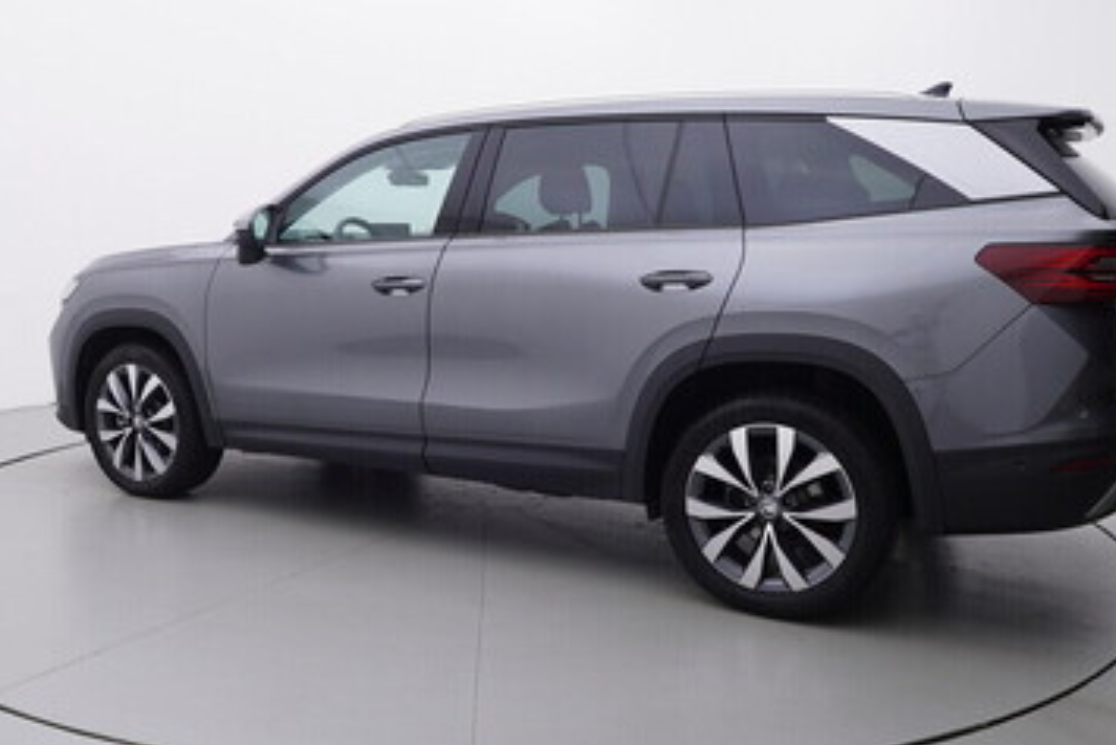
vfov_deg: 38.1
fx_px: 1078
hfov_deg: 54.4
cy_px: 395
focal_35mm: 35
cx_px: 454
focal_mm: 15
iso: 200
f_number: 5
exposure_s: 1/80
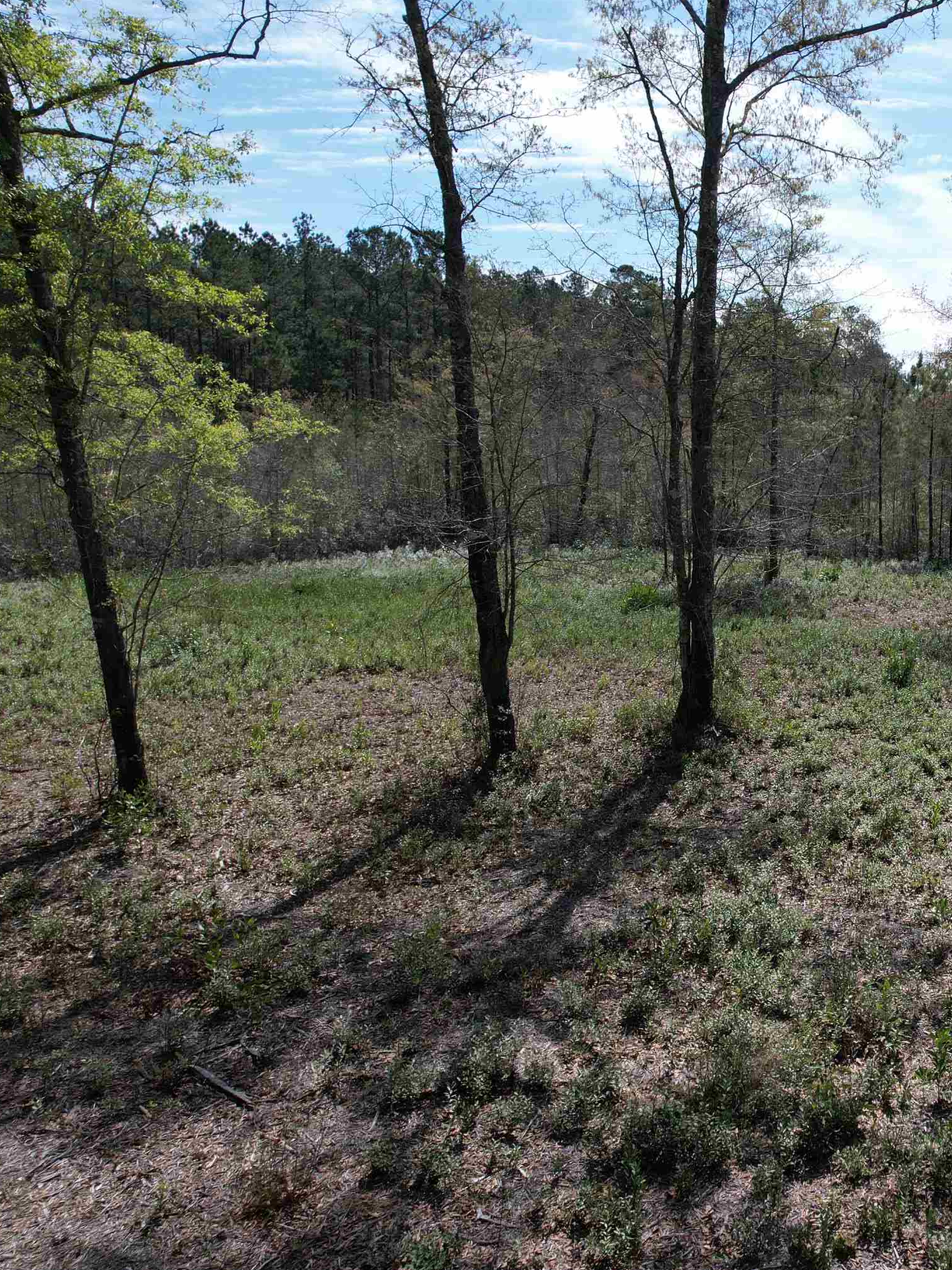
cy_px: 638
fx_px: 1174
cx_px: 852
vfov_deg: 56.8
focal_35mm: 32
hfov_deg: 40.9
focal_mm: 8.38
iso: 100
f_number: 2.8
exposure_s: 1/2000
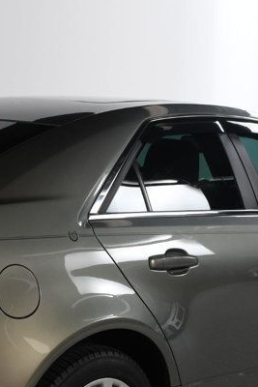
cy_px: 304
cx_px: 35
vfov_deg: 23.1
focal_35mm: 87
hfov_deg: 15.6
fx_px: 934
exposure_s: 1/160
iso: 100
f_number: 10
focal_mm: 23
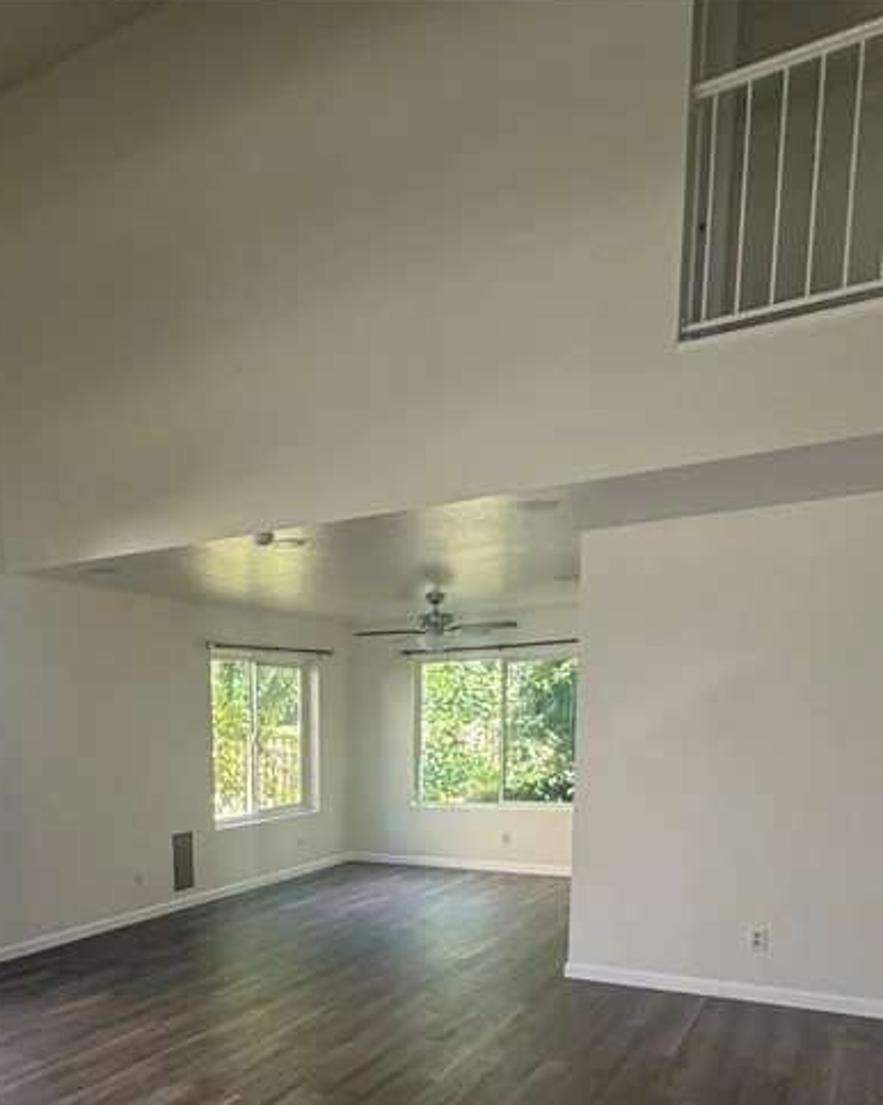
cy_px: 867
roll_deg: +1.6
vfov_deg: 56.5
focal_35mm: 29
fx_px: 948
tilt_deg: -8.9
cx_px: 206
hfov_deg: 47.8
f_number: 2.2
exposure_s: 1/99
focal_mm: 2.22
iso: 125
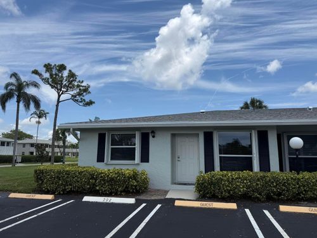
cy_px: 119
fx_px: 220
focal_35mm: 24
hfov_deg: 71.6
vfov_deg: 56.8
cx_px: 158
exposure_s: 1/7353
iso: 80
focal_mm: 6.76
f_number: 1.78
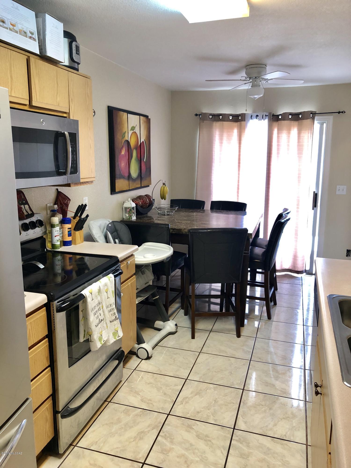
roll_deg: -0.8
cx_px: 176
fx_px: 379
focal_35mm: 28
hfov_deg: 49.7
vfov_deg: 63.4
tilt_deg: -10.7
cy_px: 234
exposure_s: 1/17
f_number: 1.8
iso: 40
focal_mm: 3.99
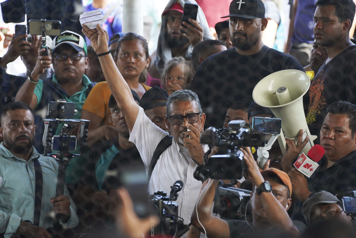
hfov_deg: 5.2
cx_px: 178
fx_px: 3955
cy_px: 119
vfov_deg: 3.4
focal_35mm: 400
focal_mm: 400
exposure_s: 1/640
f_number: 5.6
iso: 1250
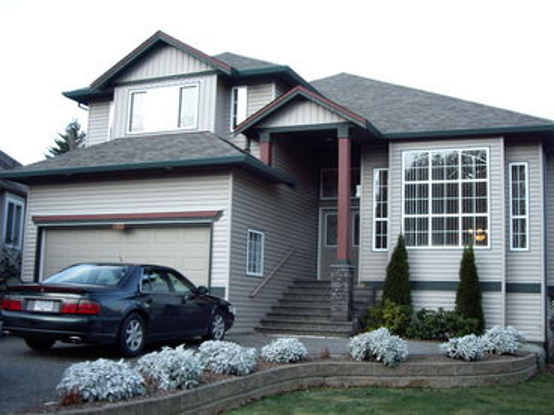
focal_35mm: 47
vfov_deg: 30.9
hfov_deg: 40.4
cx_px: 277
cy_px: 208
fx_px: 752
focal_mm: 7.6
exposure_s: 1/125
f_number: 3
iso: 100
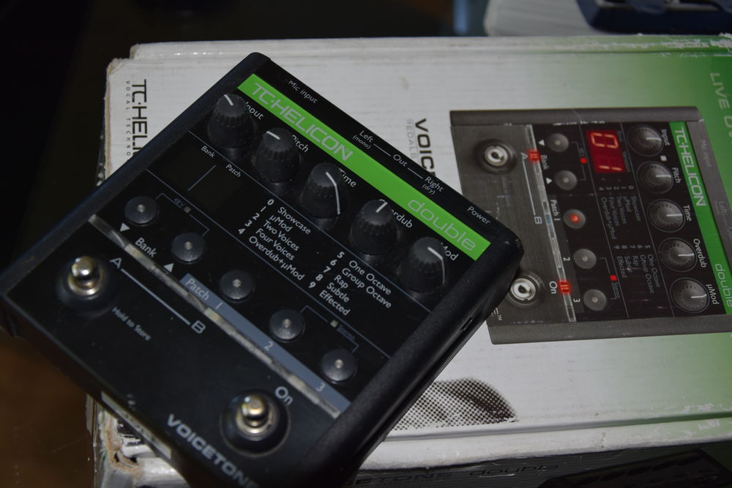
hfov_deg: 35.0
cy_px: 244
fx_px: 1159
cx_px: 366
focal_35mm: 57
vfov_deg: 23.8
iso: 450
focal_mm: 38
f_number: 4.5
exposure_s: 1/60
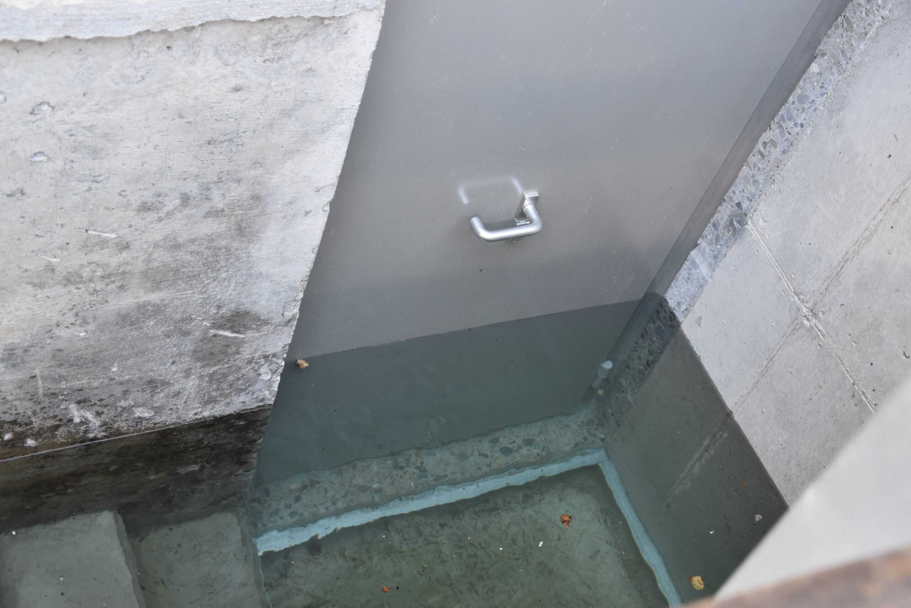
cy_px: 304
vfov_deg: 23.8
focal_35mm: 57
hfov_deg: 35.1
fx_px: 1442
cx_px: 456
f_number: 4.5
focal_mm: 38
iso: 400
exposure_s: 1/80
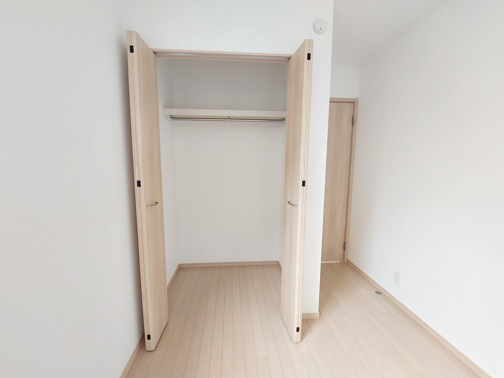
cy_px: 189
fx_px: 189
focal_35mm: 13
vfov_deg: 89.9
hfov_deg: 106.2
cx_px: 252
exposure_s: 1/40
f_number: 2.2
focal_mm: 1.74
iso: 320
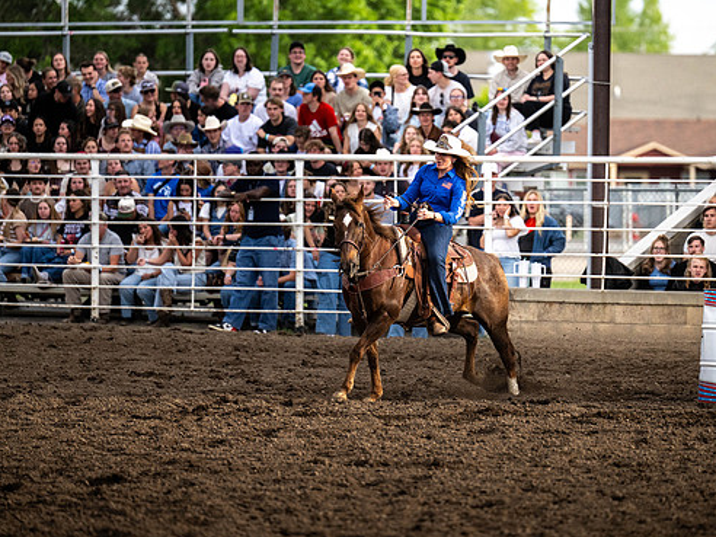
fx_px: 5336
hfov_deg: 7.7
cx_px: 441
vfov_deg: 5.8
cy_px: 240
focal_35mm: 258
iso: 1250
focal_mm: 200
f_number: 2.8
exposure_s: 1/8000
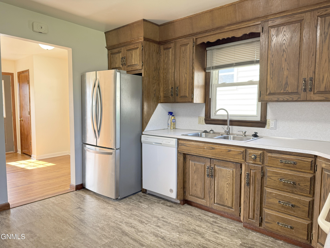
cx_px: 165
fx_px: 229
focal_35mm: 24
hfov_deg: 71.6
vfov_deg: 56.8
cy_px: 124
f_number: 1.78
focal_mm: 6.76
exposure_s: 1/100
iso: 200
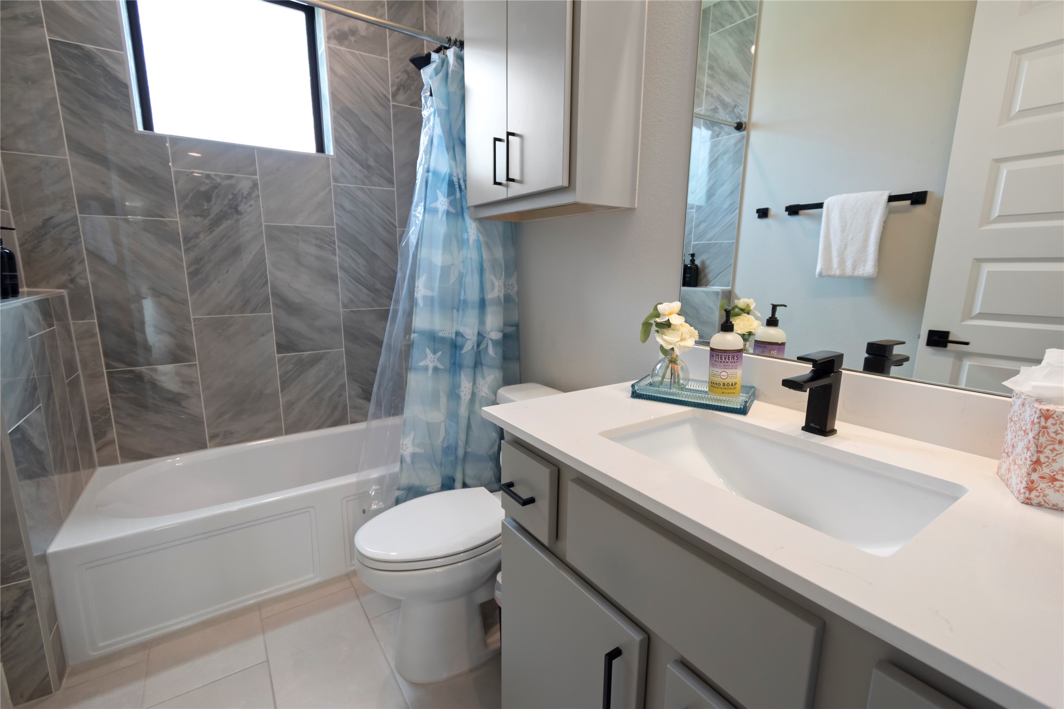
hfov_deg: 100.4
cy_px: 354
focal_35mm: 15
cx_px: 532
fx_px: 443
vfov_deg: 77.3
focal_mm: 10
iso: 400
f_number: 4.5
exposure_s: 1/80
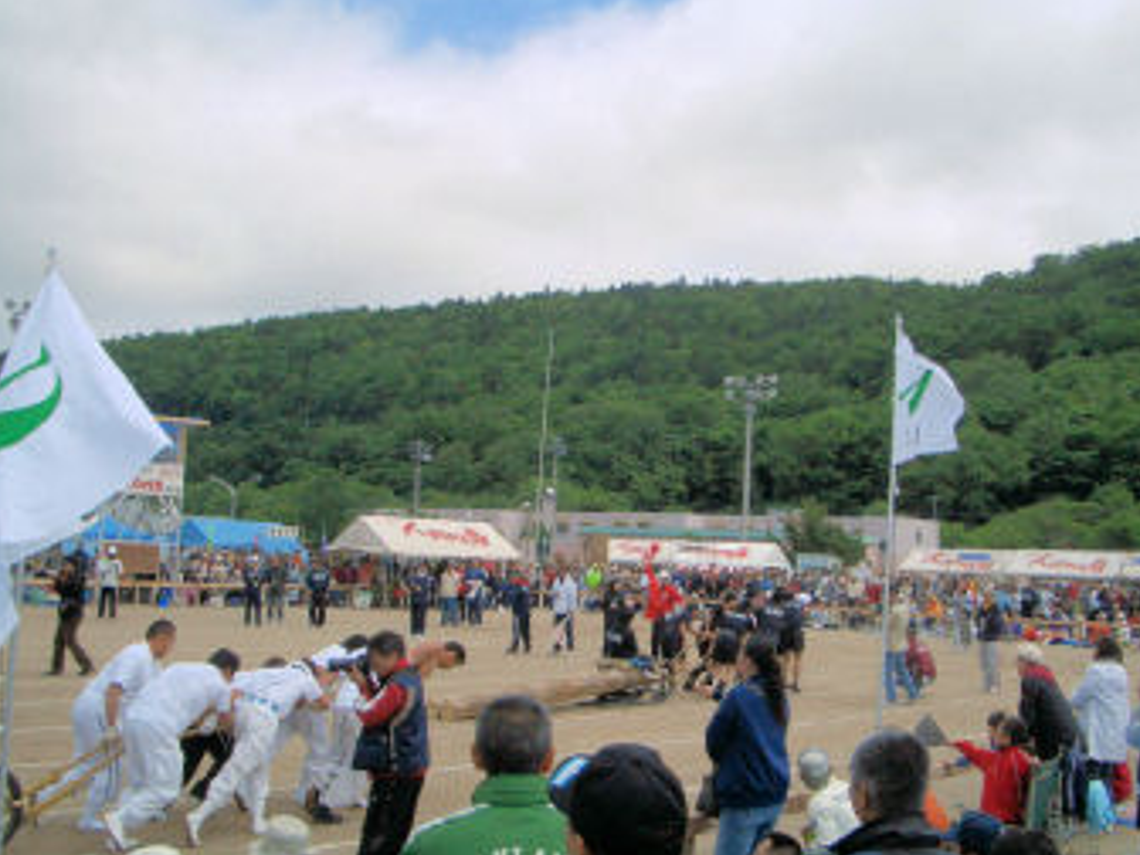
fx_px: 1317
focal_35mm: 40
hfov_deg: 46.8
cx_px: 611
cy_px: 400
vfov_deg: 35.9
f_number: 4.3
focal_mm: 5.8
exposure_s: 1/1600
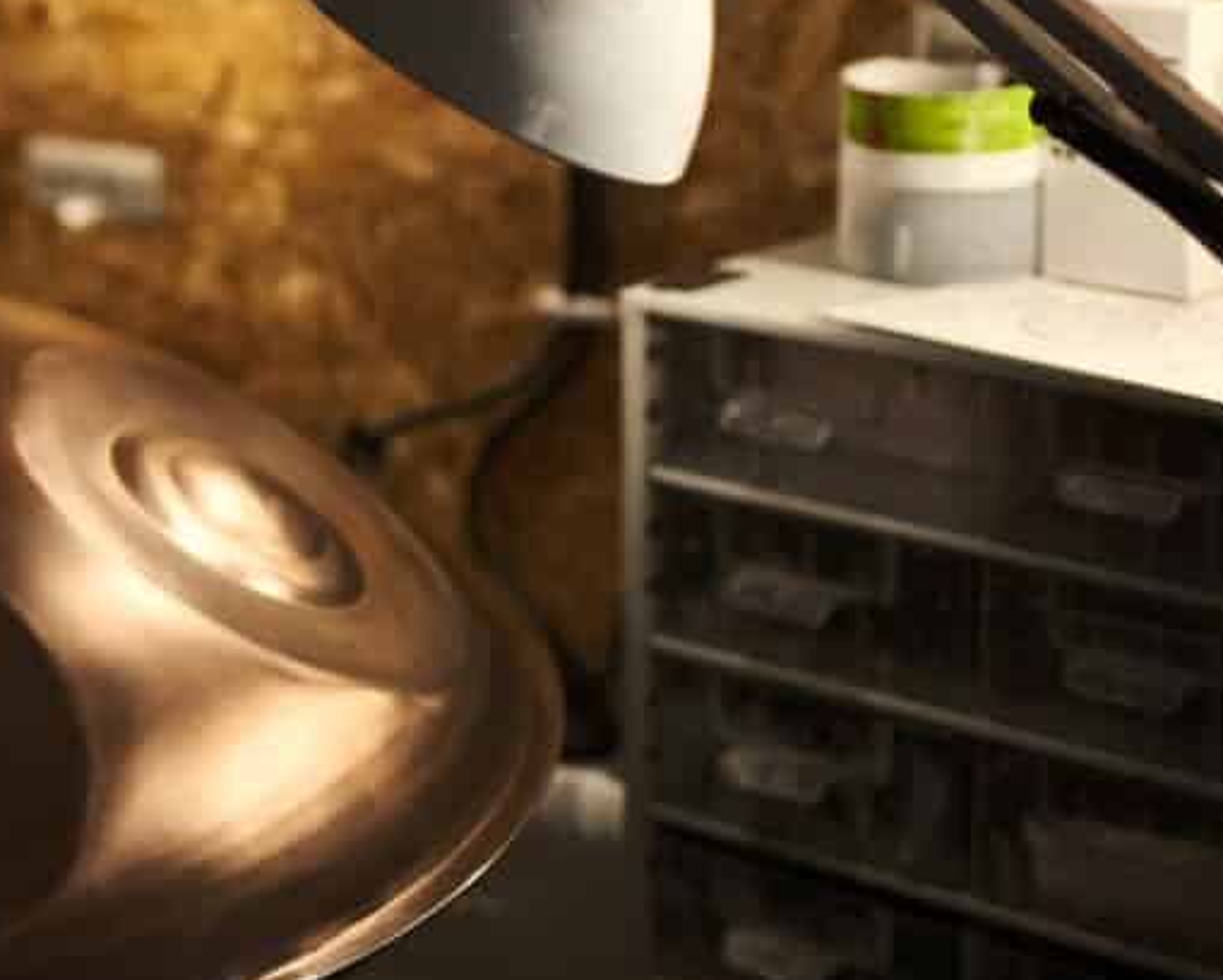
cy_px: 527
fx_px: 3622
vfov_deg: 15.4
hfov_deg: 18.8
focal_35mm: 100
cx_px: 86
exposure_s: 1/850
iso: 160
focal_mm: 35
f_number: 1.8
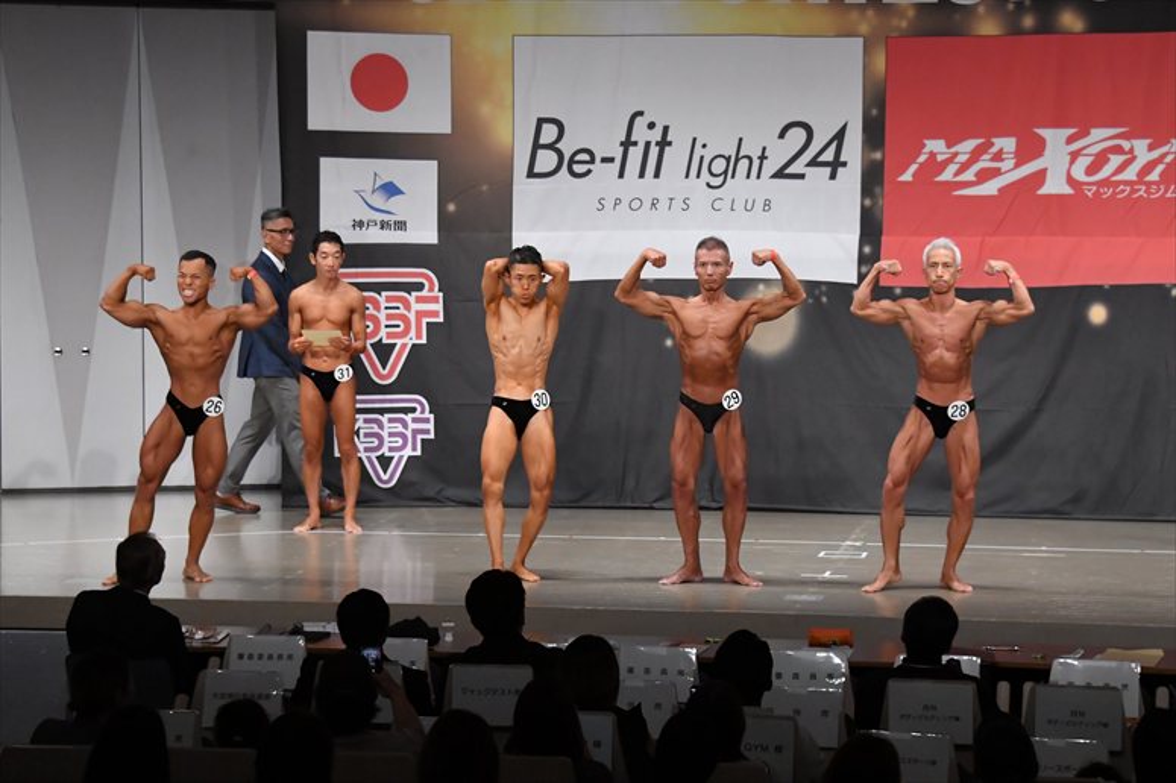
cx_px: 588
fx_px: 3428
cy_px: 392
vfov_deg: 13.0
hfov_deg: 19.5
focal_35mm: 105
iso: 5000
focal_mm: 70
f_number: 5.6
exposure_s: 1/400
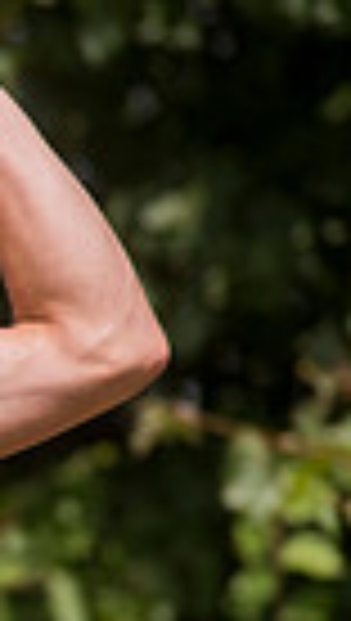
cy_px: 691
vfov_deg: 1.6
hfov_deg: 0.9
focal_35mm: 1321
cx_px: -675
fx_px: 21777
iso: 320
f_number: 5
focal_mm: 300
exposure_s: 1/3200
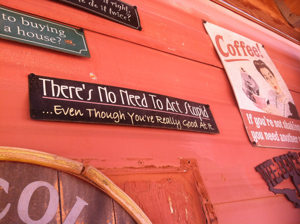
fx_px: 303
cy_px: 112
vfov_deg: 40.6
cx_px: 150
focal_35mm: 35
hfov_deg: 52.7
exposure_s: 1/147
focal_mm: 3.85
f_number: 2.8
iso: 80
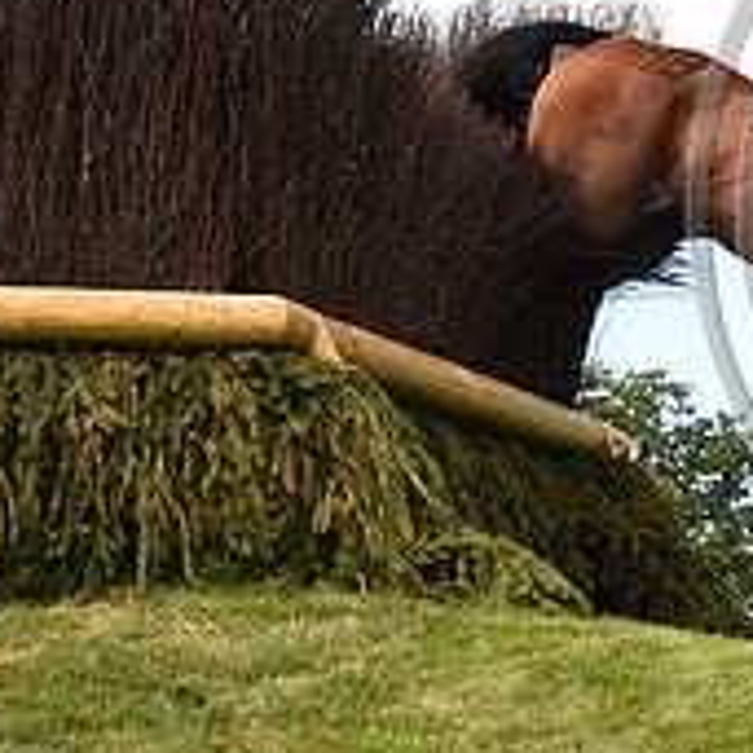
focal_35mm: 161
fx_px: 3962
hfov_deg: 10.5
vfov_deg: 10.8
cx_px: 1141
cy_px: 150
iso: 400
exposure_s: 1/1250
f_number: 4.2
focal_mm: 56
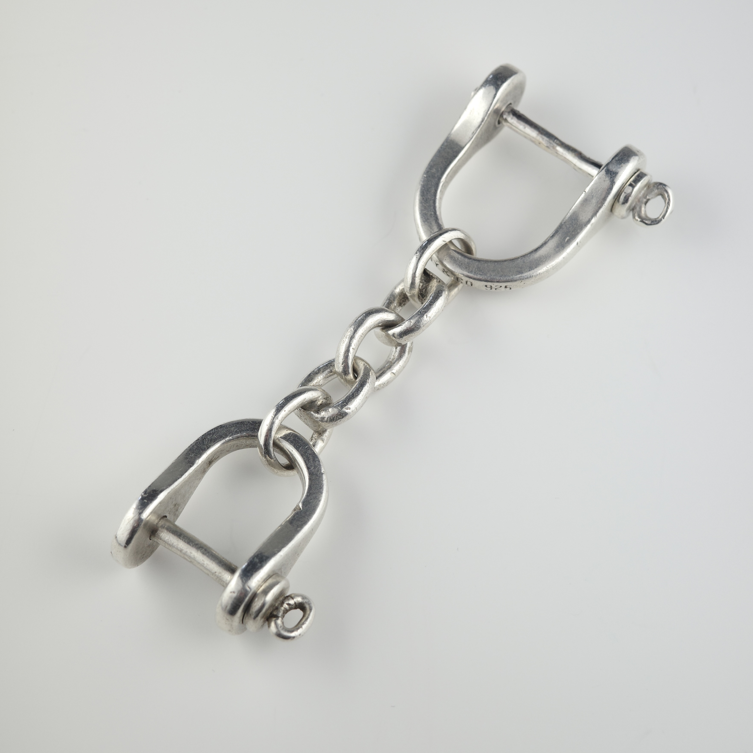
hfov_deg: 29.5
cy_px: 349
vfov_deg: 29.5
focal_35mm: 58
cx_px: 390
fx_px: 1427
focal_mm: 26
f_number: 7.1
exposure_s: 1/80
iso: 200
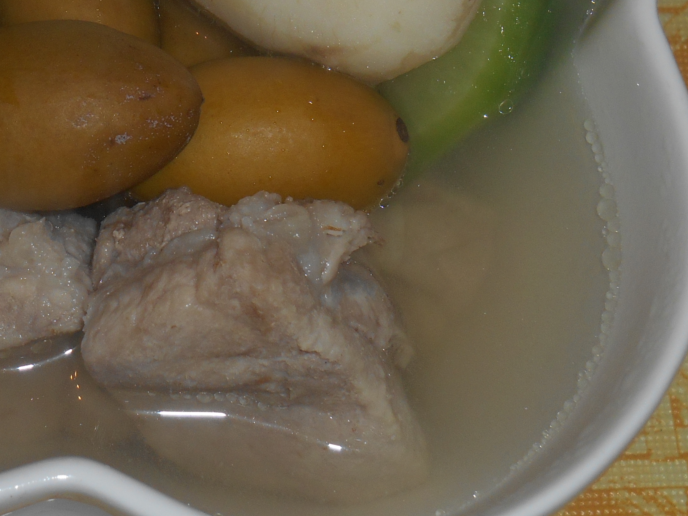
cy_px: 11
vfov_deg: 10.4
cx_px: 157
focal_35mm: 141
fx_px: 2803
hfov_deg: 13.9
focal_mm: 10.9
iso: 80
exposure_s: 1/60
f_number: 4.4
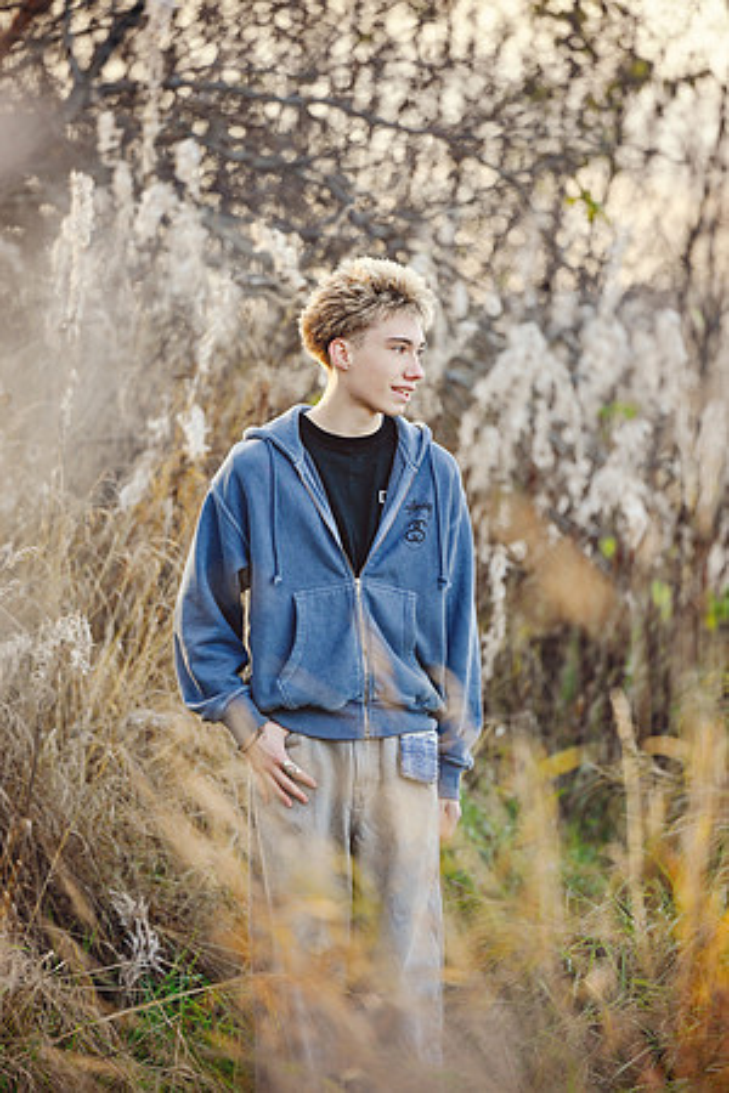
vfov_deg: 11.4
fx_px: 5467
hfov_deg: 7.6
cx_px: 364
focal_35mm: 180
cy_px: 546
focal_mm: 180
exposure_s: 1/160
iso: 100
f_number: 2.8
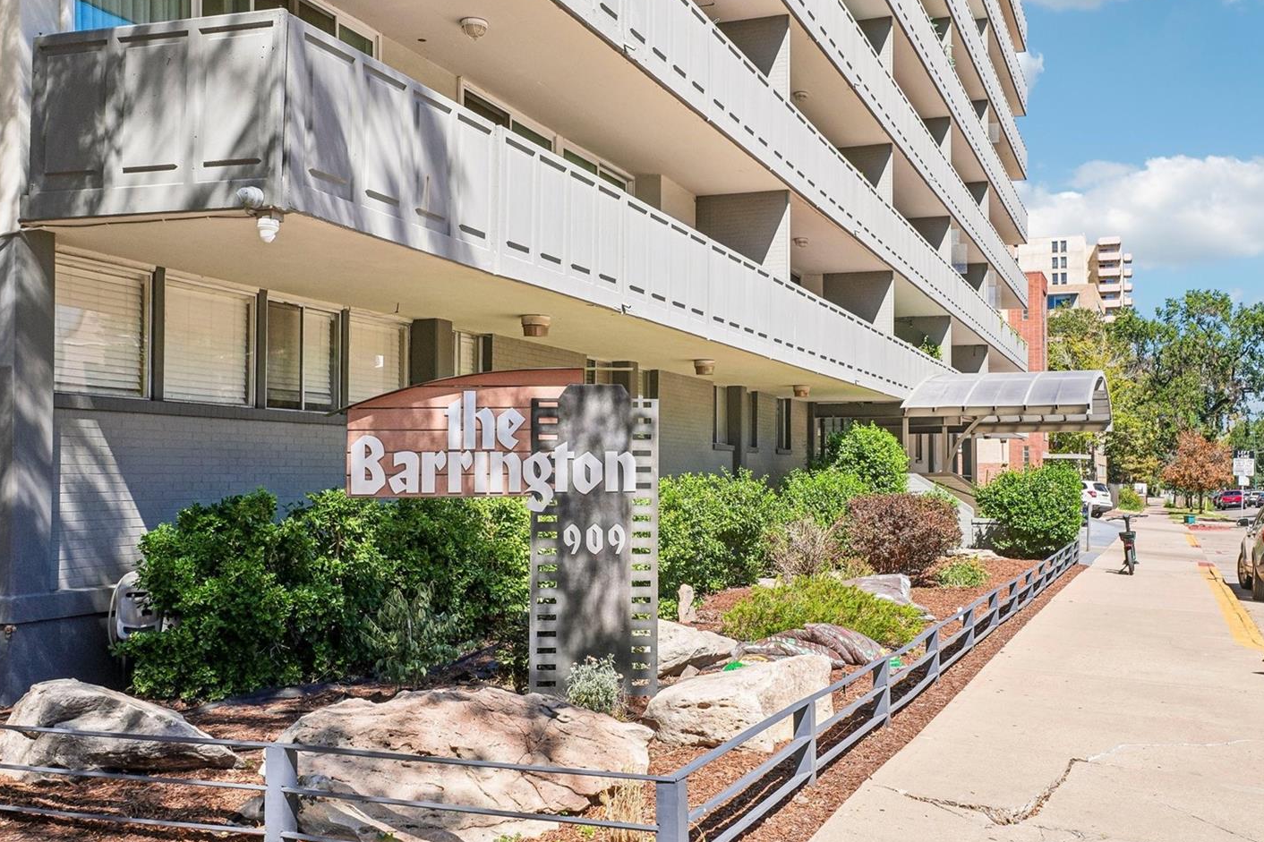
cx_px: 699
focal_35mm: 34
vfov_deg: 38.8
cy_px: 378
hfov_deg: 55.7
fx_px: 1194
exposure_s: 1/250
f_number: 8
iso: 100
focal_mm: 20
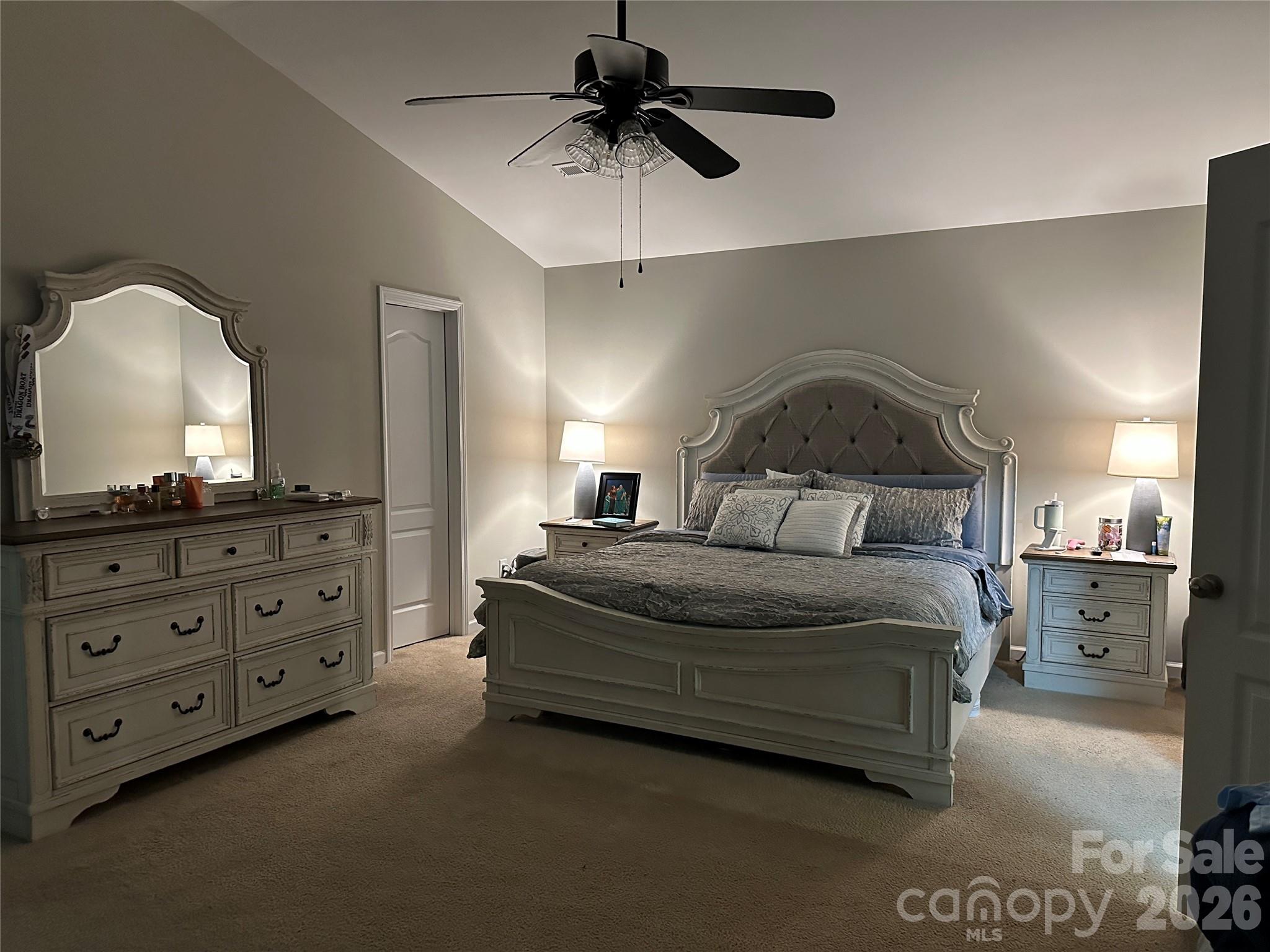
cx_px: 635
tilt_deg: -3.5
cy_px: 476
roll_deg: -0.3
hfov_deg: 71.6
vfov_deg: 56.8
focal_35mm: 24
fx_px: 881
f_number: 1.78
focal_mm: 6.86
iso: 800
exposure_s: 1/60
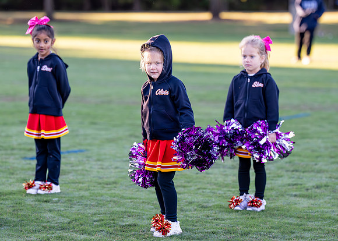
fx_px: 1752
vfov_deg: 7.9
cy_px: 101
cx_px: 150
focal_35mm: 183
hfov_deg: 11.0
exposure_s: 1/2500
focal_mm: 133
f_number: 2.8
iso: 1600
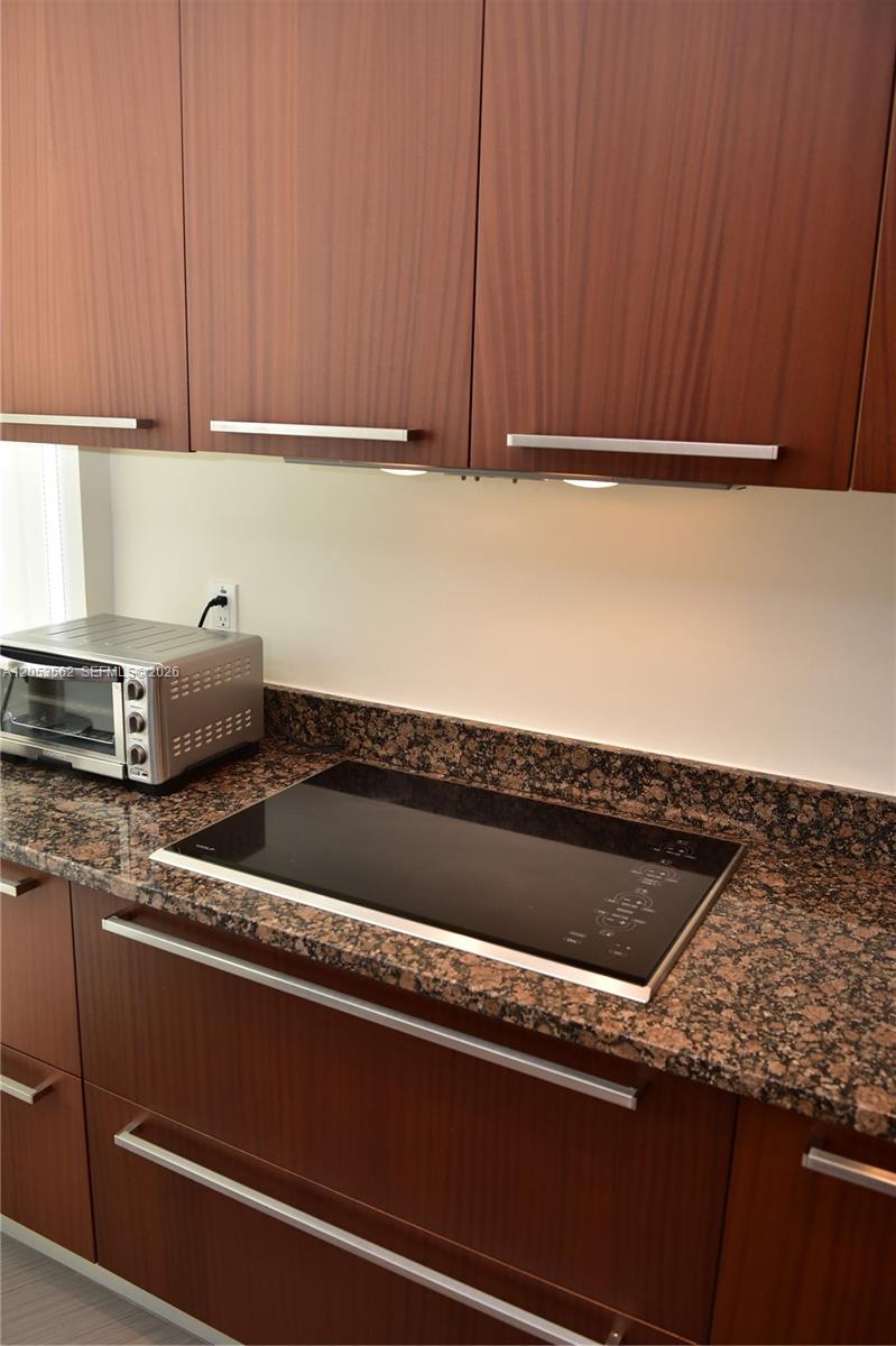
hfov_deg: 44.9
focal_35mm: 29
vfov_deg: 63.7
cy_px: 673
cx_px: 448
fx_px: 1084
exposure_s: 1/125
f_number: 4
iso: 800
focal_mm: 29
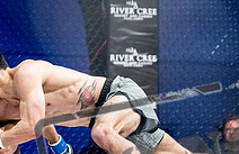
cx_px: 29
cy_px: 148
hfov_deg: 12.3
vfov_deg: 8.0
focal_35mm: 168
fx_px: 1105
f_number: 2
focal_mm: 50
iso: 3200
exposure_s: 1/1250
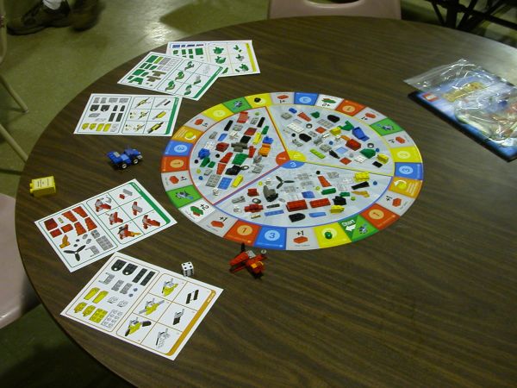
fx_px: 732
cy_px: 194
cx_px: 258
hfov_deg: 38.9
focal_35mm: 49
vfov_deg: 29.7
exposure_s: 1/14.2
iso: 100
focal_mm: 7.5
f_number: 3.2
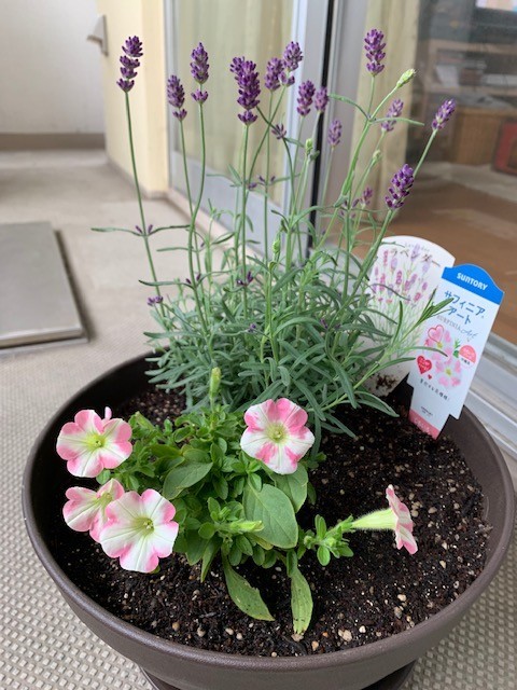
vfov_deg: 67.3
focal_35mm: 26
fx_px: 518
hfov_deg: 53.1
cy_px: 345
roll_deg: -2.8
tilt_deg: -26.8
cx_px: 258
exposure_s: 1/87
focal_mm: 4.25
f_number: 1.8
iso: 100
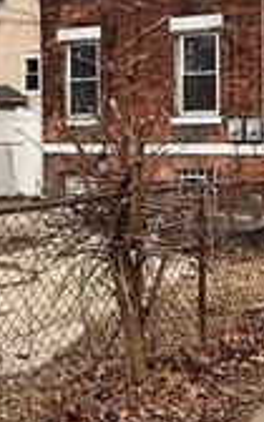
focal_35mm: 68
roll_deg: -0.3
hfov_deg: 19.0
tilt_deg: -1.2
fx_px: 783
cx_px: 201
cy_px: 156
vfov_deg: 30.1
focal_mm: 2.22
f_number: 2.2
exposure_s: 1/531
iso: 50
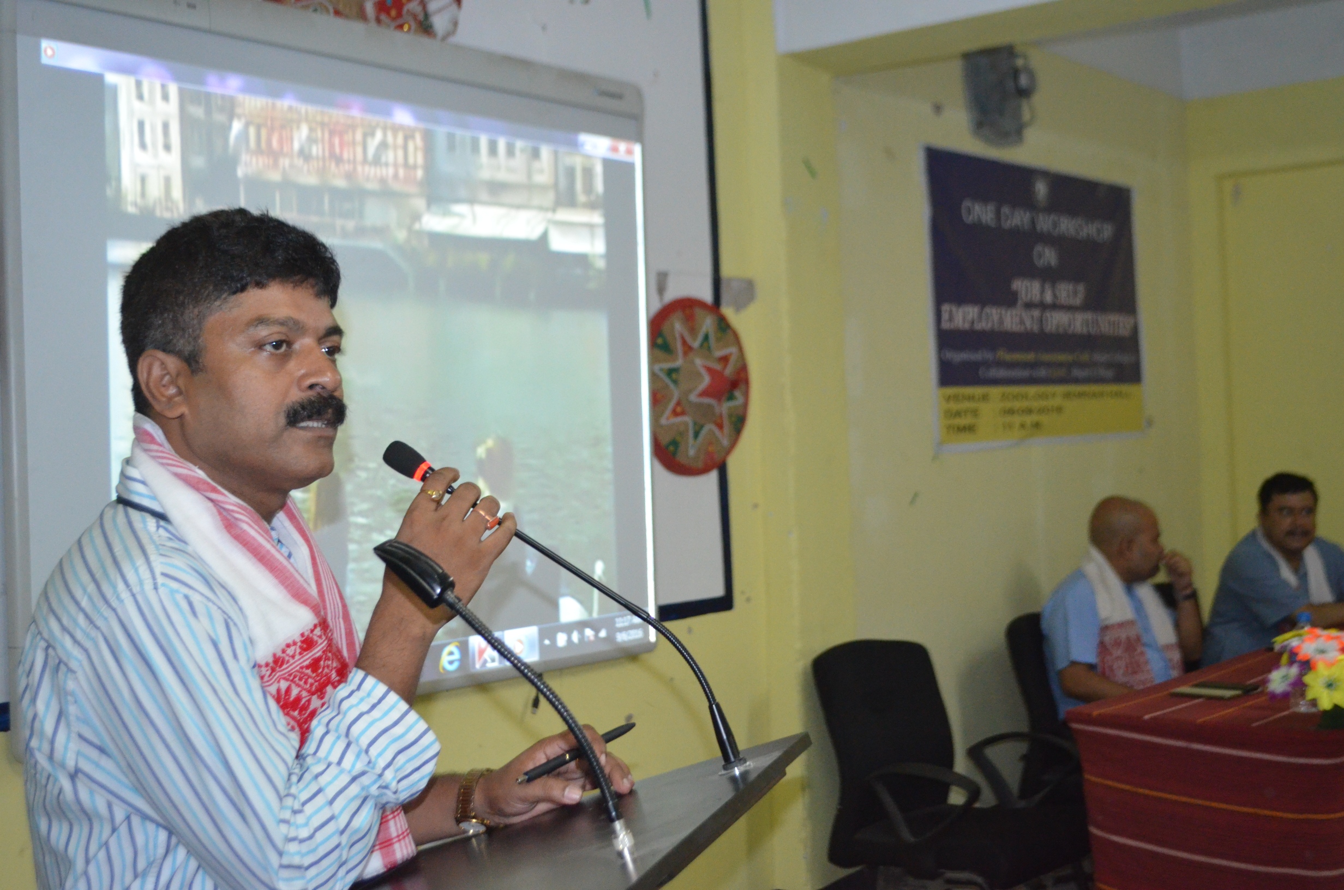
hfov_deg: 43.7
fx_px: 1677
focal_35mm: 45
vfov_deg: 29.7
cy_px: 445
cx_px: 672
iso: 3200
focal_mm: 30
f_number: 4.5
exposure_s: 1/60
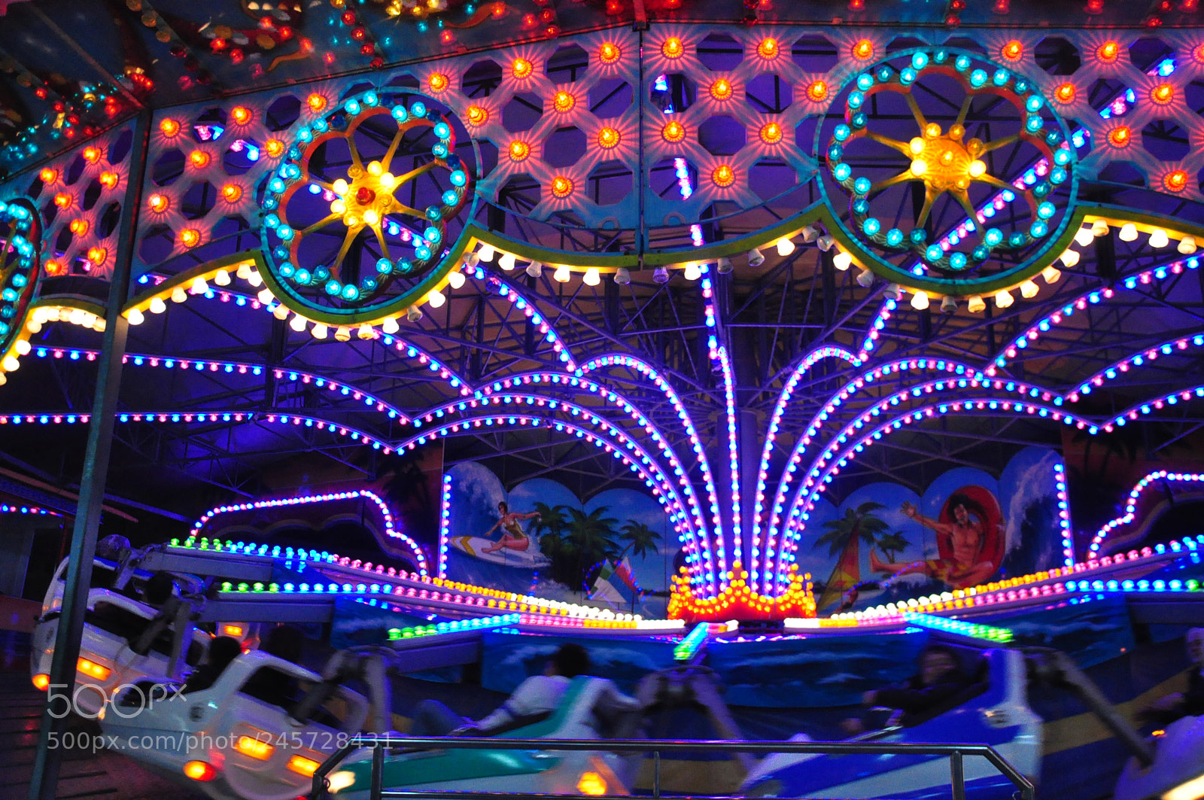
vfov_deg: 36.8
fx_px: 1203
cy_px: 400
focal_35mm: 36
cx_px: 602
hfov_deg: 53.2
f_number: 3.8
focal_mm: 24
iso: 3200
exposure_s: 1/100
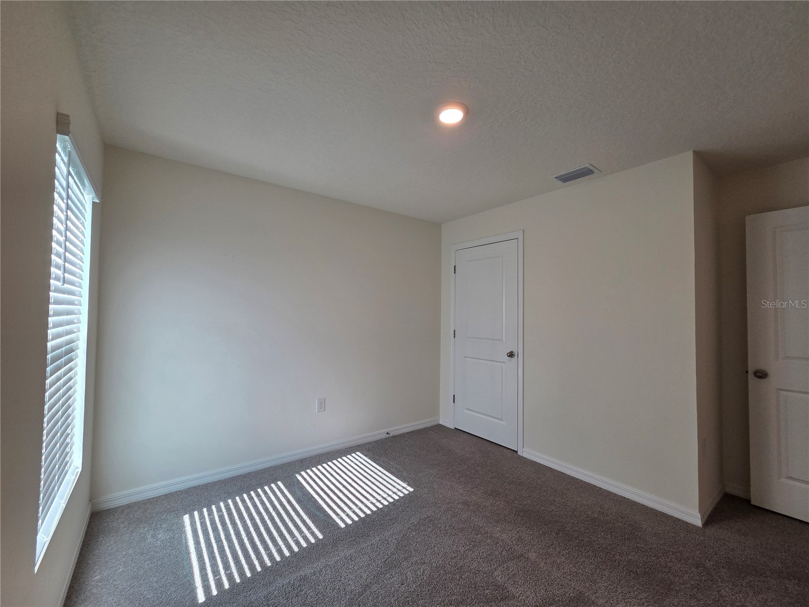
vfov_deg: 89.9
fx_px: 304
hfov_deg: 106.2
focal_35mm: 13
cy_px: 304
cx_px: 404
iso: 100
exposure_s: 1/120
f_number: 2.2
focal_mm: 2.2
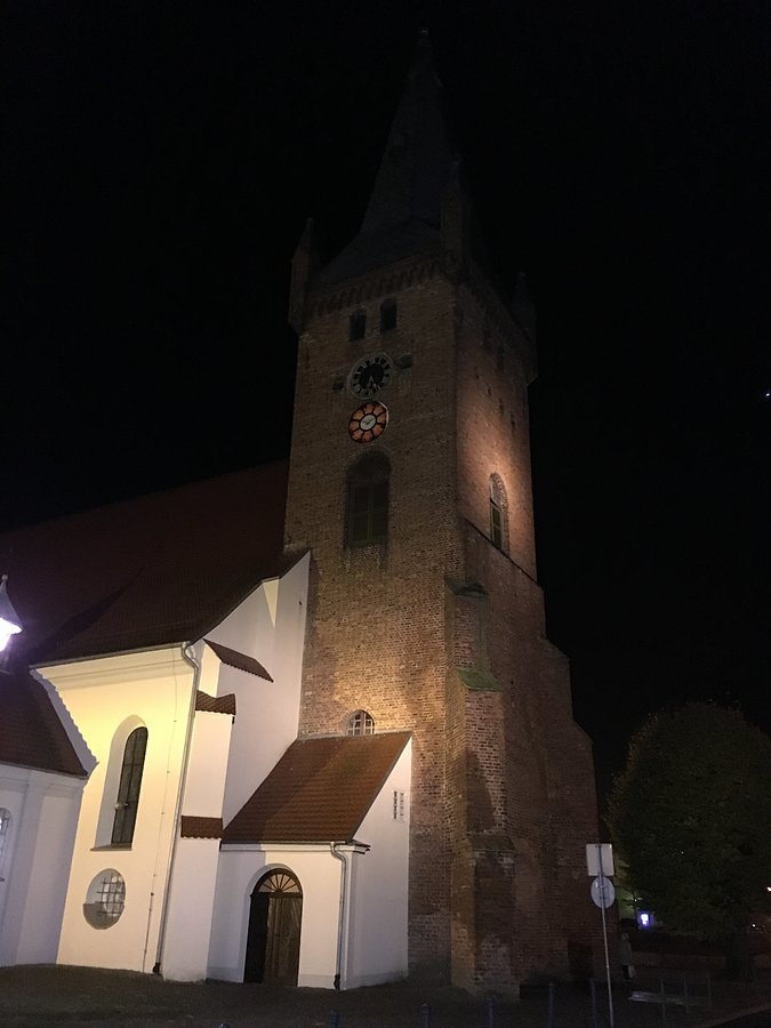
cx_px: 386
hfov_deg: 48.2
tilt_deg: +22.7
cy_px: 514
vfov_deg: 61.7
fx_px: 861
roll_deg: -1.3
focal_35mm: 29
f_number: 2.2
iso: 640
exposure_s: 1/17
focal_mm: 4.15
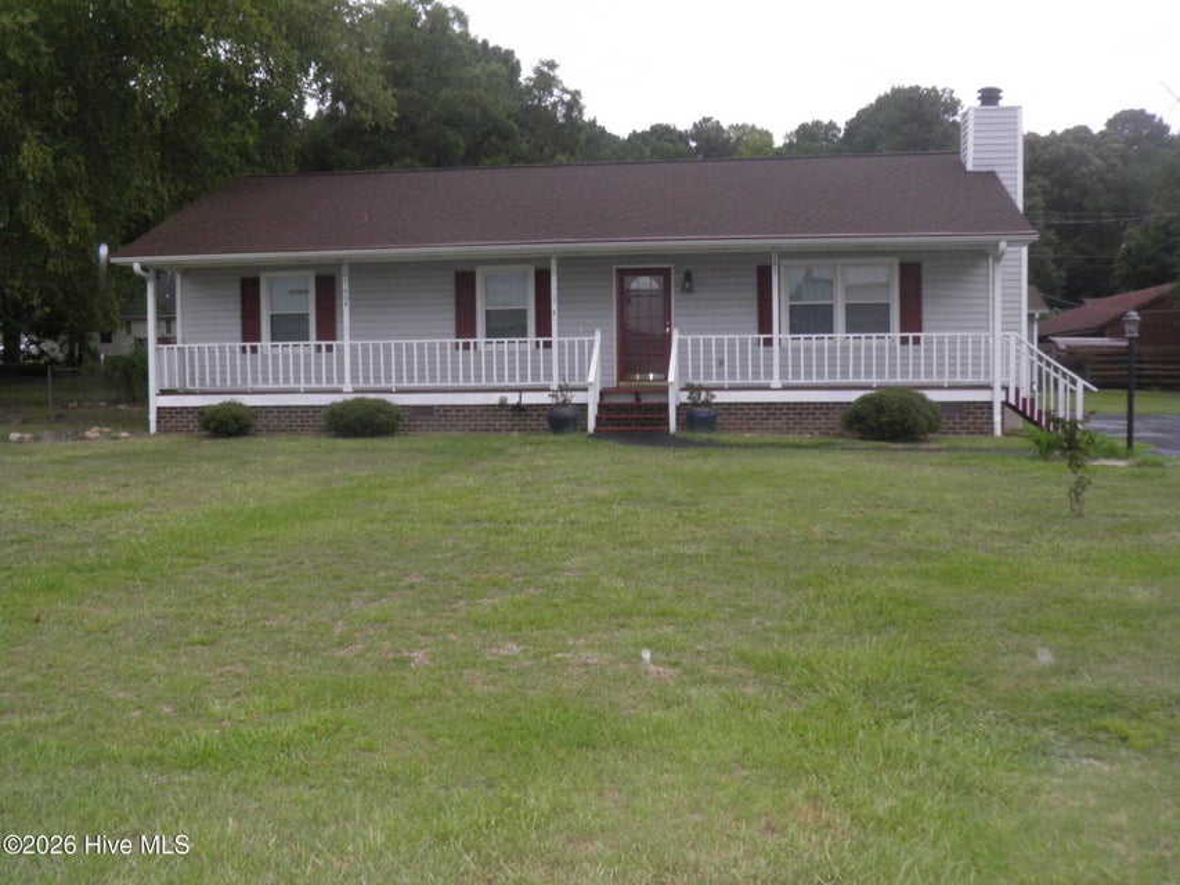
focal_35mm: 35
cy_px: 442
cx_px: 590
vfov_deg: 40.7
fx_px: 1193
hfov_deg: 52.6
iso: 125
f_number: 3.1
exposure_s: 1/50
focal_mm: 6.3
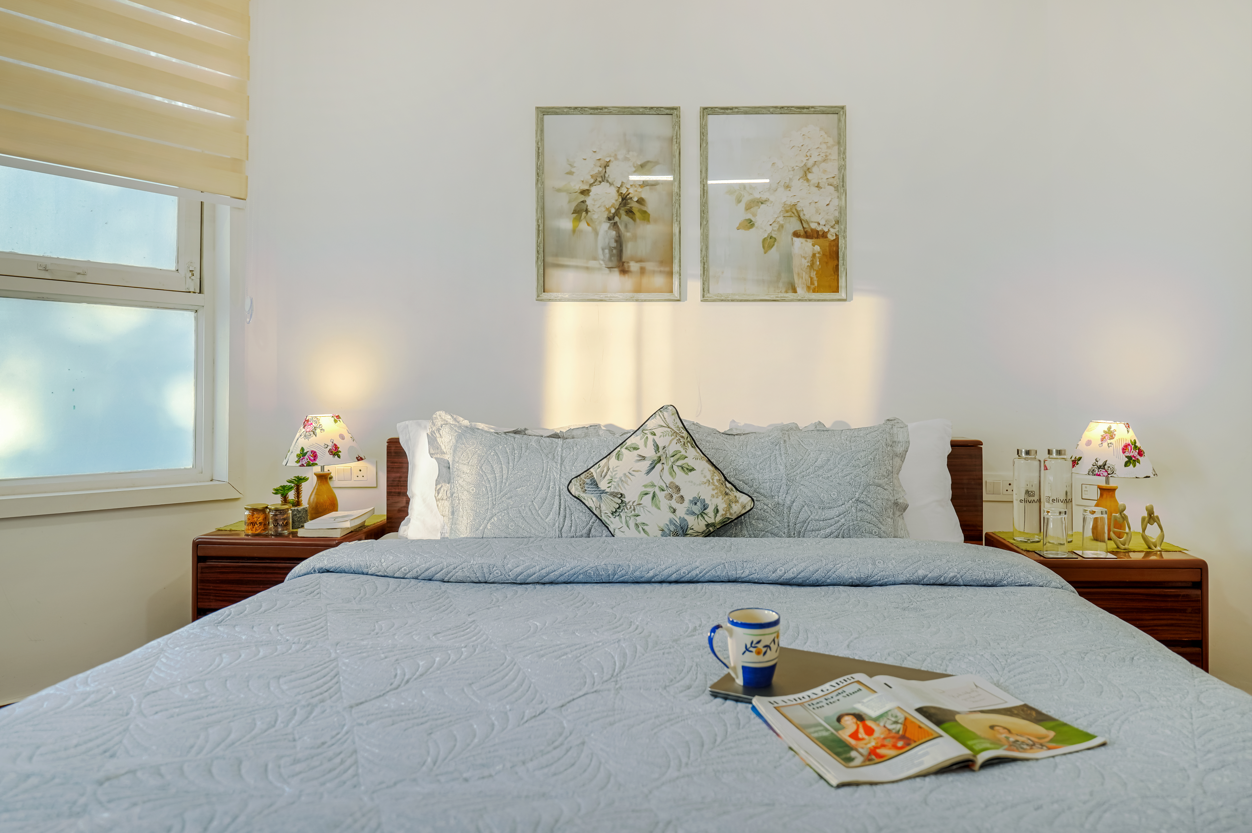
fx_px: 869
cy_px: 416
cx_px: 626
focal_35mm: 25
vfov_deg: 51.2
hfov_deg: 71.5
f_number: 4
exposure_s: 1/20
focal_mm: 25
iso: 400
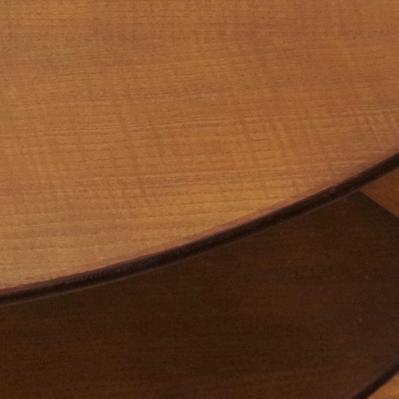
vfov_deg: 11.2
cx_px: -279
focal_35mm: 155
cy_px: 56
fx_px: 2021
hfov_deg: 10.7
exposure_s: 1/50
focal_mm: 24.38
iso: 1600
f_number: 4
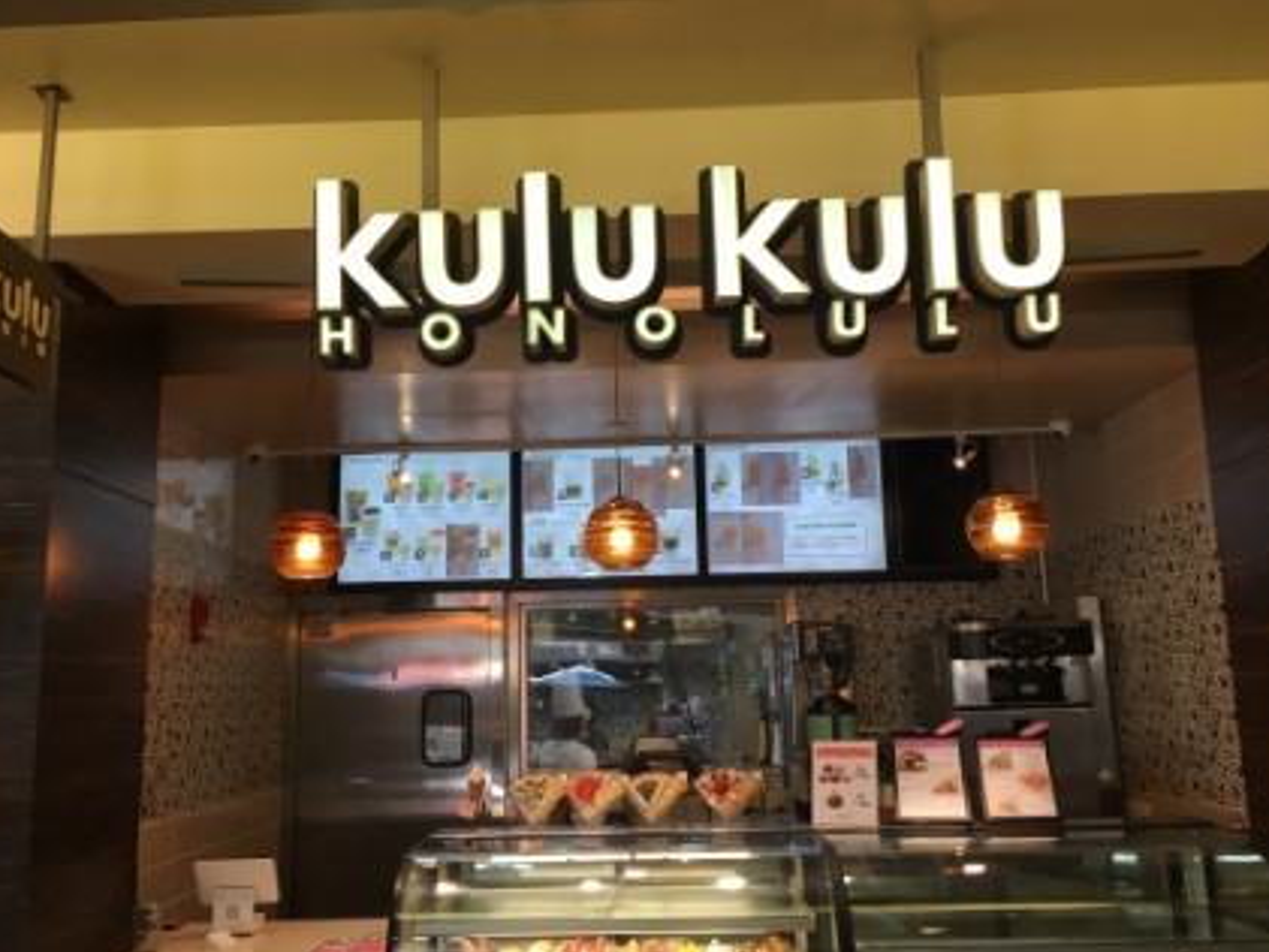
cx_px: 594
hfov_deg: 58.3
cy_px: 506
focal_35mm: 31
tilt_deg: +11.9
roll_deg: -0.9
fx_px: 1137
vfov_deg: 45.4
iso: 25
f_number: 2.2
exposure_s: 1/40
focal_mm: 4.15
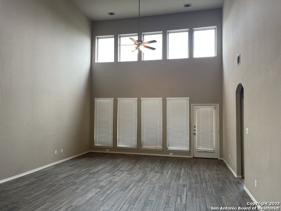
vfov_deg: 53.1
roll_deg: +0.0
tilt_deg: +1.7
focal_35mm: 26
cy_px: 106
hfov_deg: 67.3
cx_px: 140
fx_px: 211
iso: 80
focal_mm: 5.1
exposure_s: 1/60
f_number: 1.6
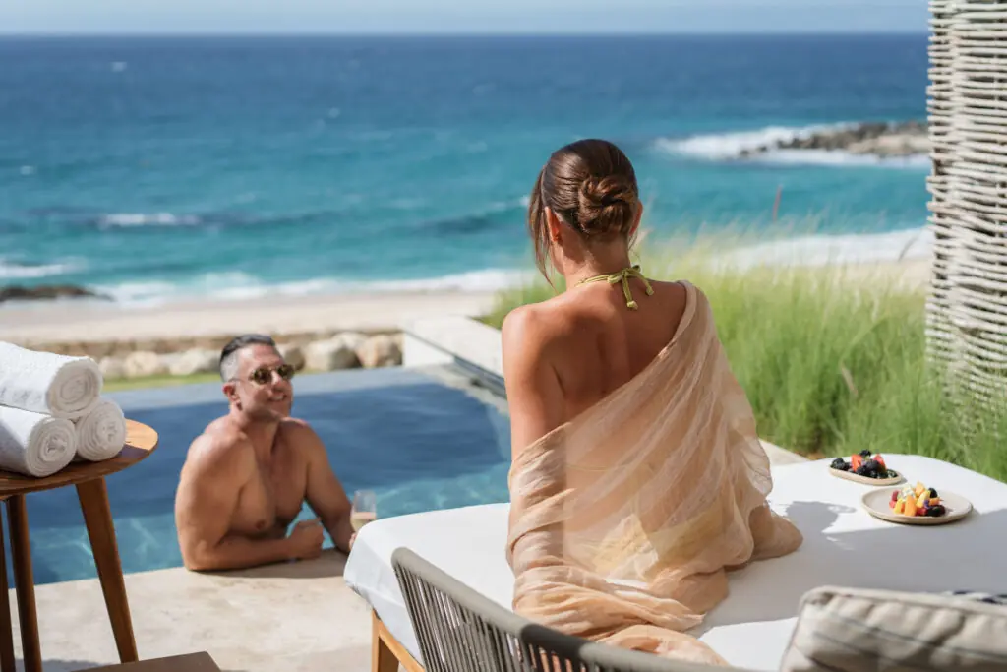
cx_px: 501
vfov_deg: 23.5
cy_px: 336
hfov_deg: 34.6
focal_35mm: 58
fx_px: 1617
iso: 100
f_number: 2.8
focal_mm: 55
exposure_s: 1/1600
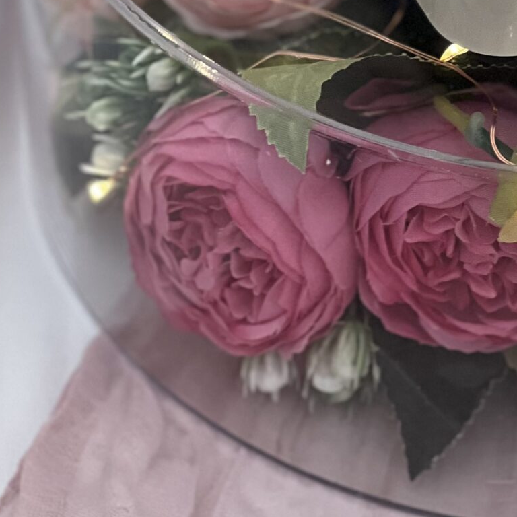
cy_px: -193
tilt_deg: -38.5
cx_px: 626
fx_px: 3836
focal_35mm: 227
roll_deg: -2.9
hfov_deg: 7.6
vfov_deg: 7.6
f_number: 2.8
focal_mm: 9
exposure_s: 1/50
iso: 160
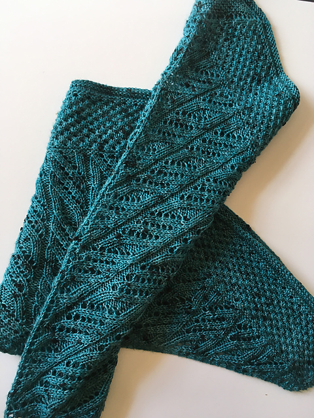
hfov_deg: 48.2
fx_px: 351
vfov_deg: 61.7
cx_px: 157
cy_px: 209
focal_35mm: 29
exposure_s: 1/30
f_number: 2.2
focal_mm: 4.15
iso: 50
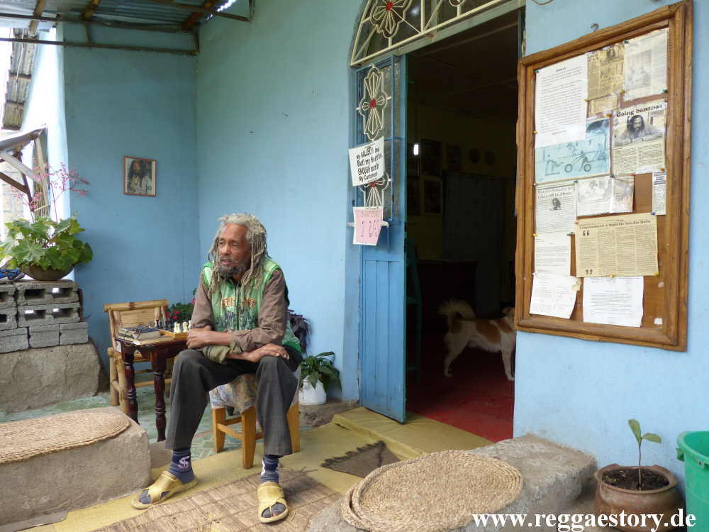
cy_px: 266
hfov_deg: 69.4
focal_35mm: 25
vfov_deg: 54.9
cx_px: 354
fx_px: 512
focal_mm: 4.5
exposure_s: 1/125
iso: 100
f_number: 3.2
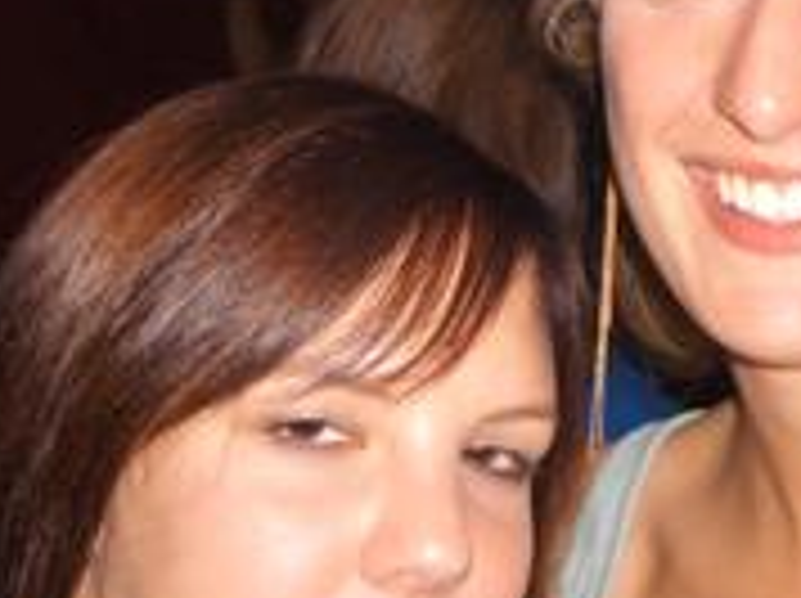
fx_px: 2149
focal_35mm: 93
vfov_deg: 15.8
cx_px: 558
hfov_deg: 21.0
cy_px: 166
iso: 100
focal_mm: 5.8
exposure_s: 1/60
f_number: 2.6
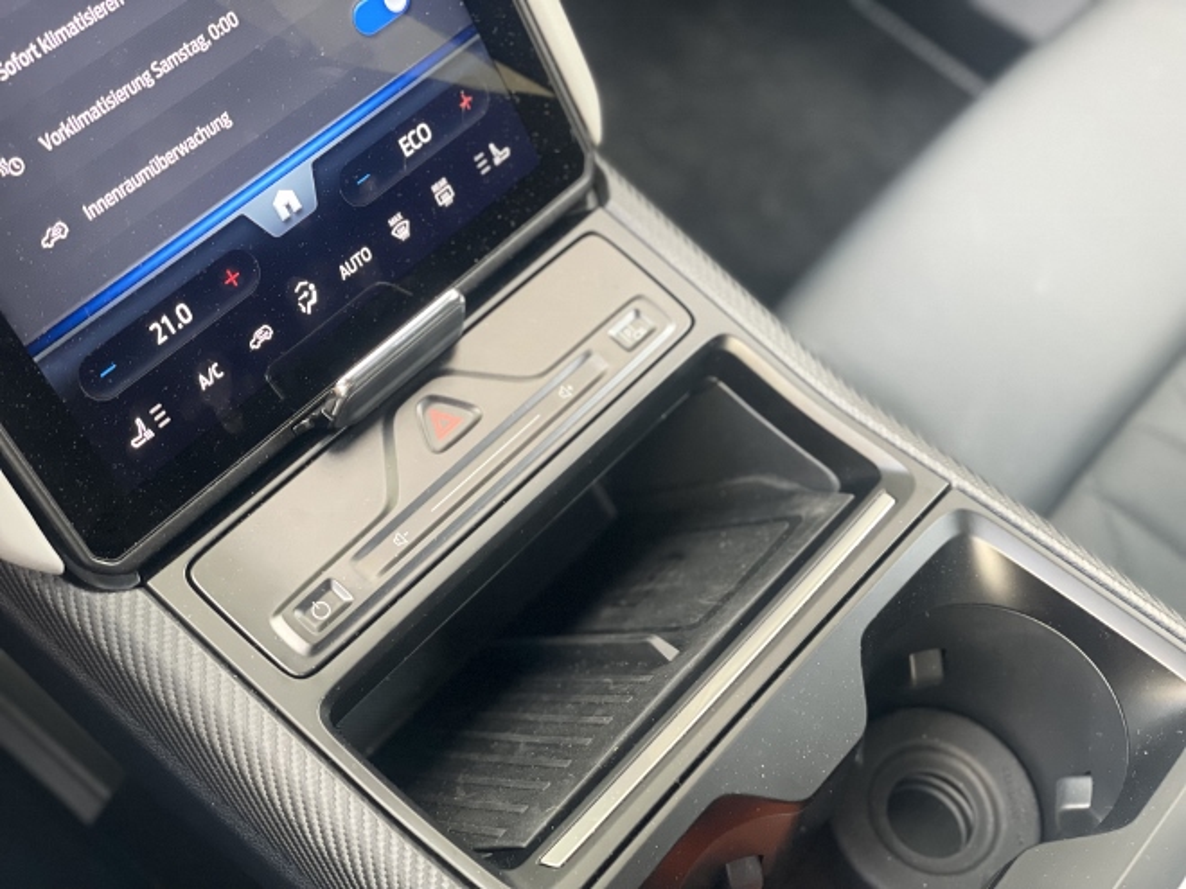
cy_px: 444
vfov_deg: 28.0
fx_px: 1782
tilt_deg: -54.0
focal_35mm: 52
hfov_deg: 36.8
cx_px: 593
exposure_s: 1/78
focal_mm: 6
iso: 250
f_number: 2
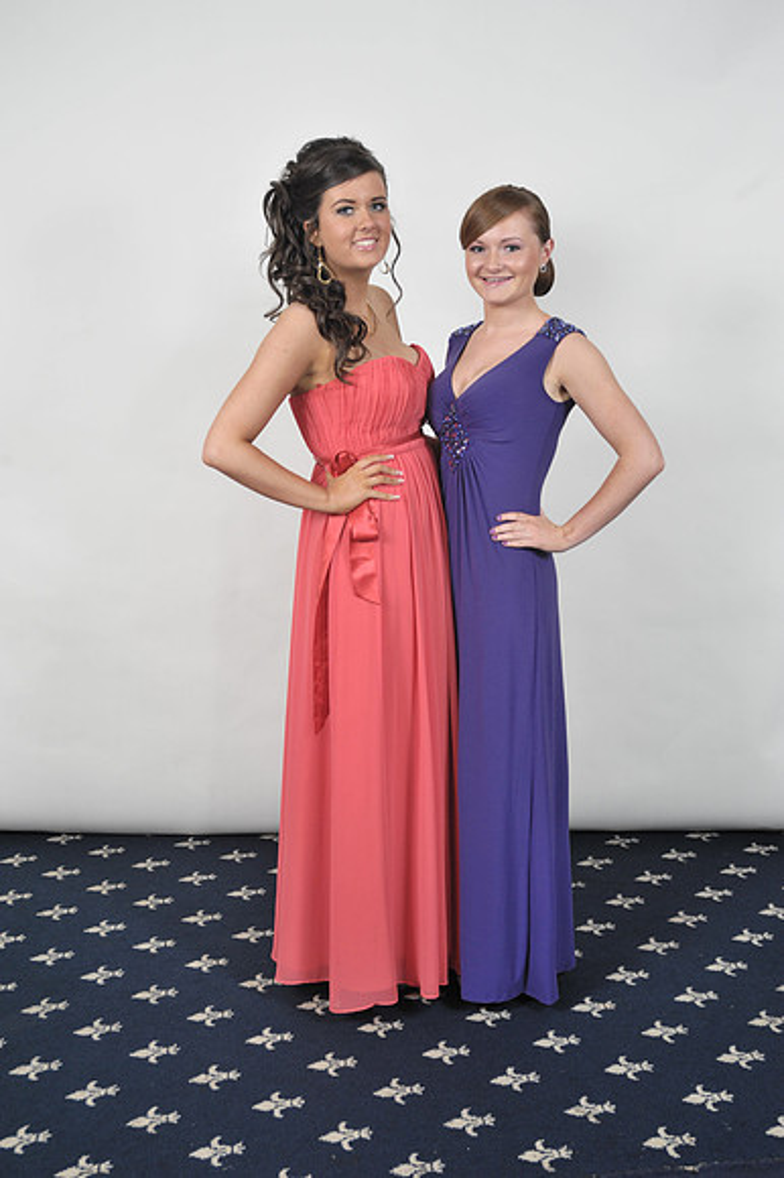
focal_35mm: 42
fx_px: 1374
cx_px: 392
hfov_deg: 31.9
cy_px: 589
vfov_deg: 46.4
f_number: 7.1
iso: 1000
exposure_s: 1/160
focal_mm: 42
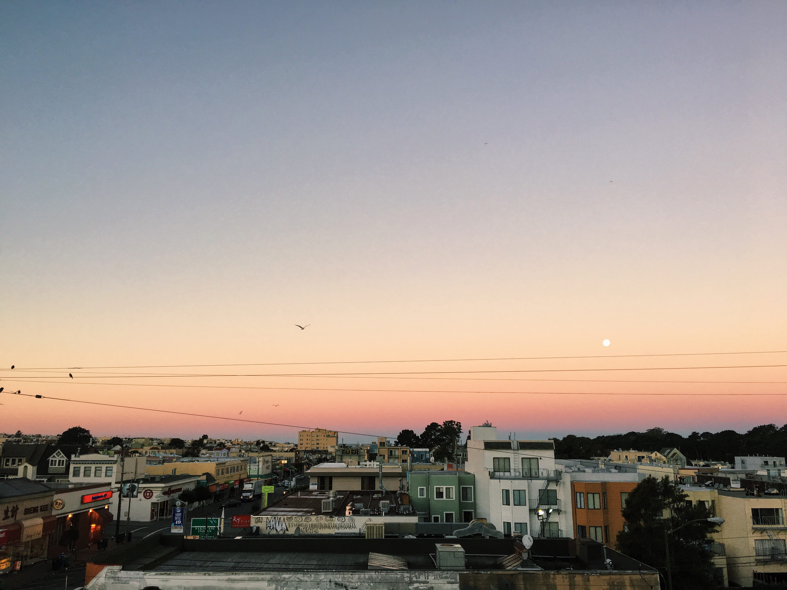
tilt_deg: +13.0
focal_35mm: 29
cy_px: 295
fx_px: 659
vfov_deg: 48.2
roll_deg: -0.7
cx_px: 394
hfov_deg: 61.7
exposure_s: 1/120
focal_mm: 4.15
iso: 40
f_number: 2.2
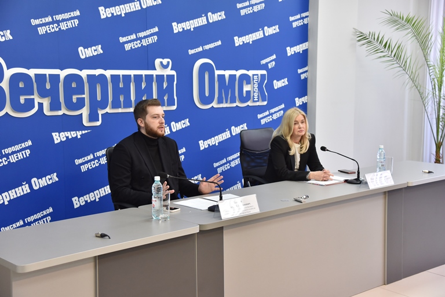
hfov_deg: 39.6
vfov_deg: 27.0
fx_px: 618
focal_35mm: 50
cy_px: 148
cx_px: 222
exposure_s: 1/200
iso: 1250
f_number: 4.5
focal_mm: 50
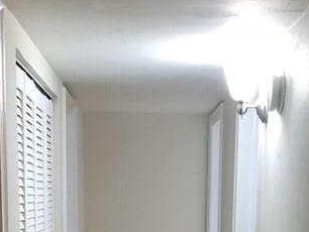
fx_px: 867
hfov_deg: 20.2
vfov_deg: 14.0
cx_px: 152
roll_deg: -0.5
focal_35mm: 97
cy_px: 382
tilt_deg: -11.1
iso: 200
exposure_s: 1/24
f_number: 2.2
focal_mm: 4.15
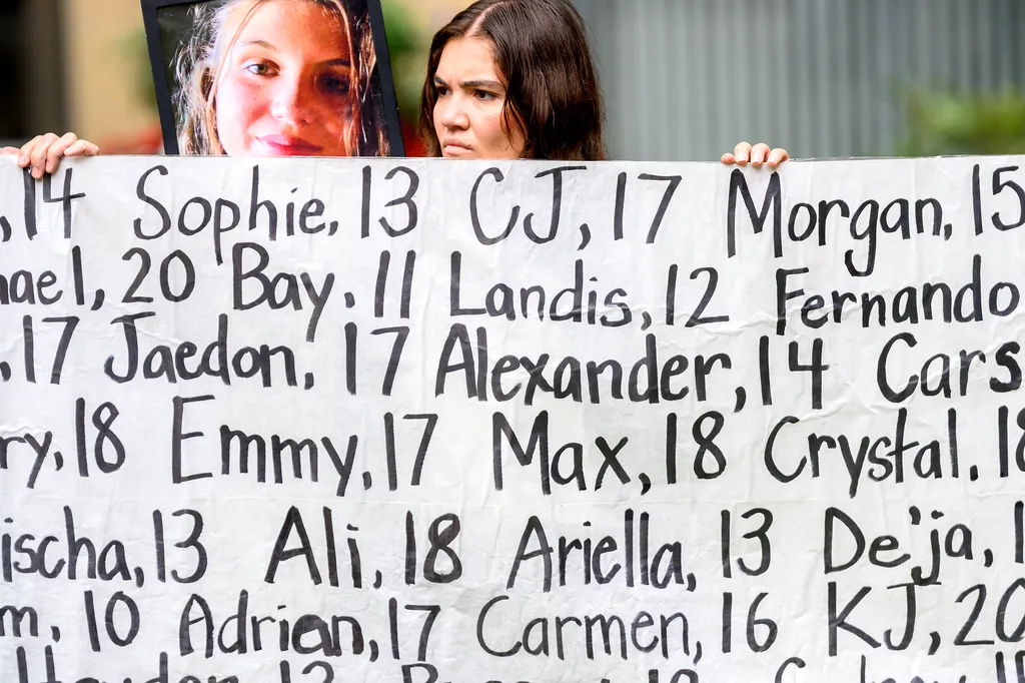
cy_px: 342
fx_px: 3842
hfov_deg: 15.2
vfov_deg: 10.2
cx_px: 512
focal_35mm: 135
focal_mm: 135
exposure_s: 1/3000
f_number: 2
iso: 1600
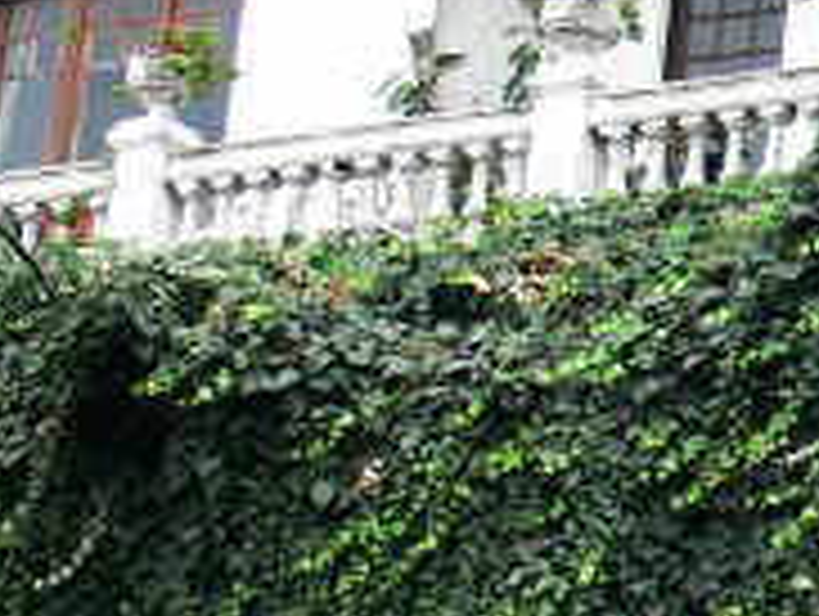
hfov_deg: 8.9
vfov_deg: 7.7
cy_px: 436
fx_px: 4549
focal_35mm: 192
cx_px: 2218
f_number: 3.6
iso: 80
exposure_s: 1/50
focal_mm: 7.4
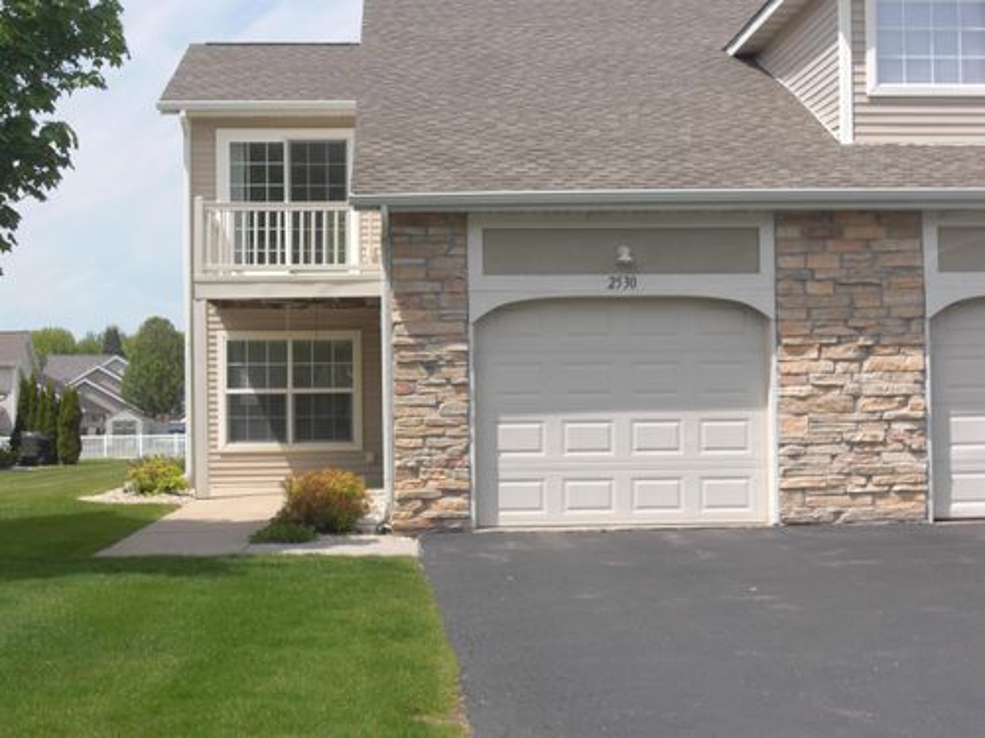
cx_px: 492
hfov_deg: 31.7
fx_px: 1736
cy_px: 369
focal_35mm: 61
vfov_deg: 24.0
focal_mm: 10.8
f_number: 3.8
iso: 50
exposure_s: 1/500
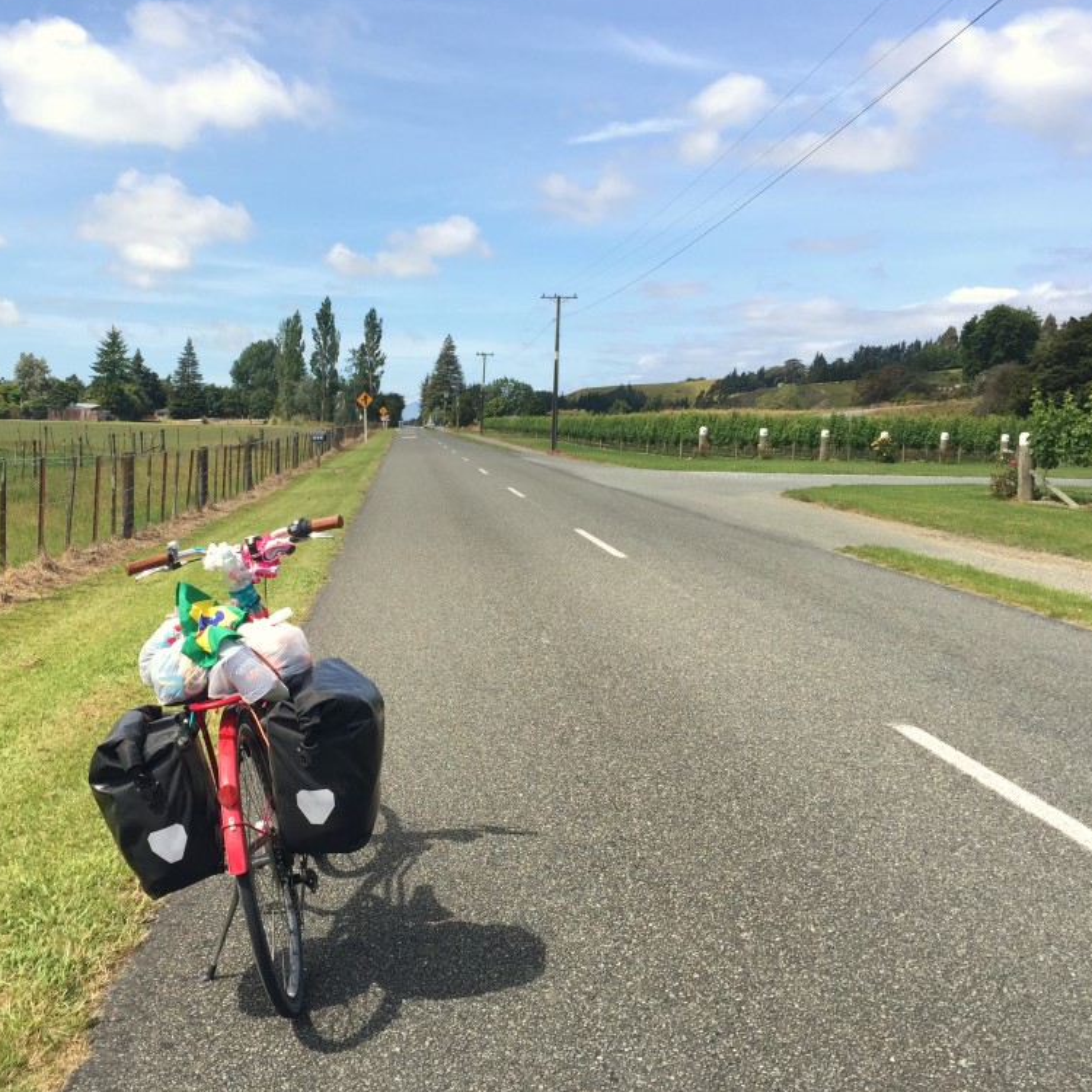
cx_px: 415
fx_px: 1249
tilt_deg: -4.1
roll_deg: -2.5
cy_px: 537
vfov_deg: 47.2
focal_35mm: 35
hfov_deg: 46.8
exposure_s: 1/1014
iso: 32
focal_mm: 4.15
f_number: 2.2
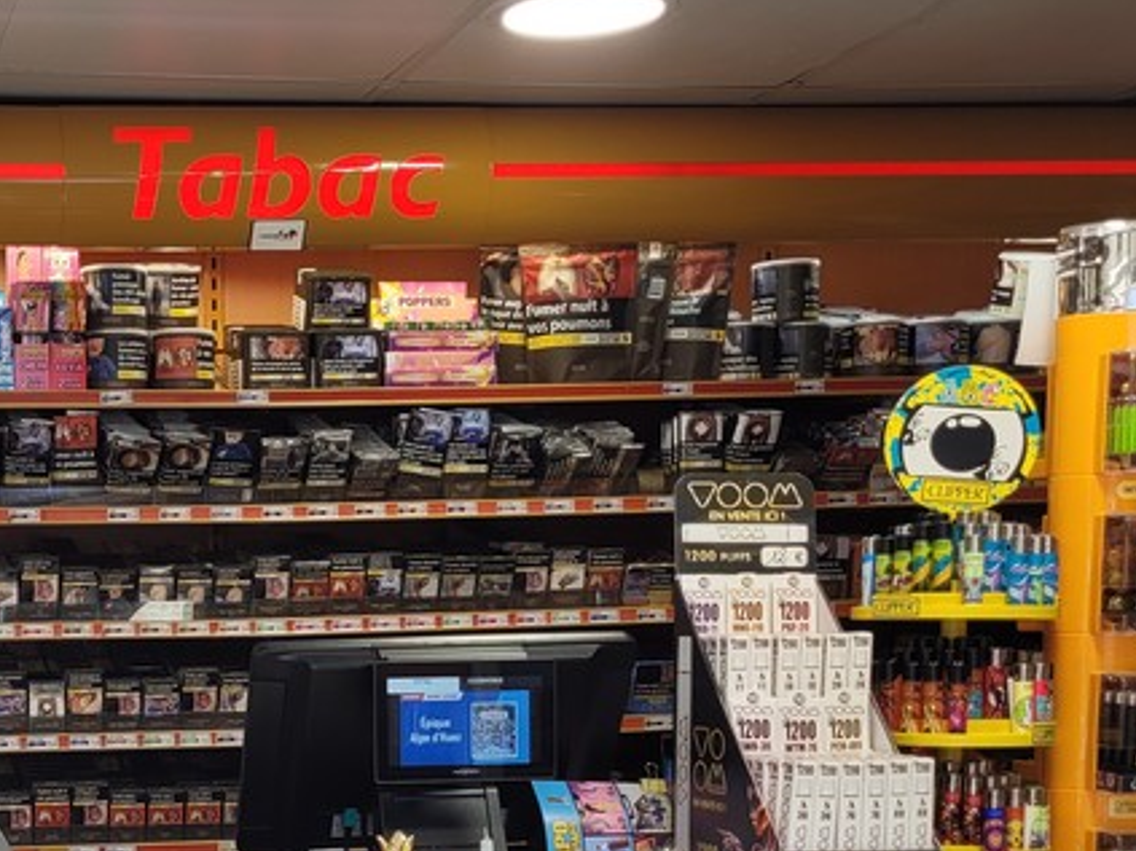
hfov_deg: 29.0
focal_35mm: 63
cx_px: 38
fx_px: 2067
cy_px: 760
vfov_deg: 22.7
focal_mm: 5.4
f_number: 1.8
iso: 40
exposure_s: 1/112
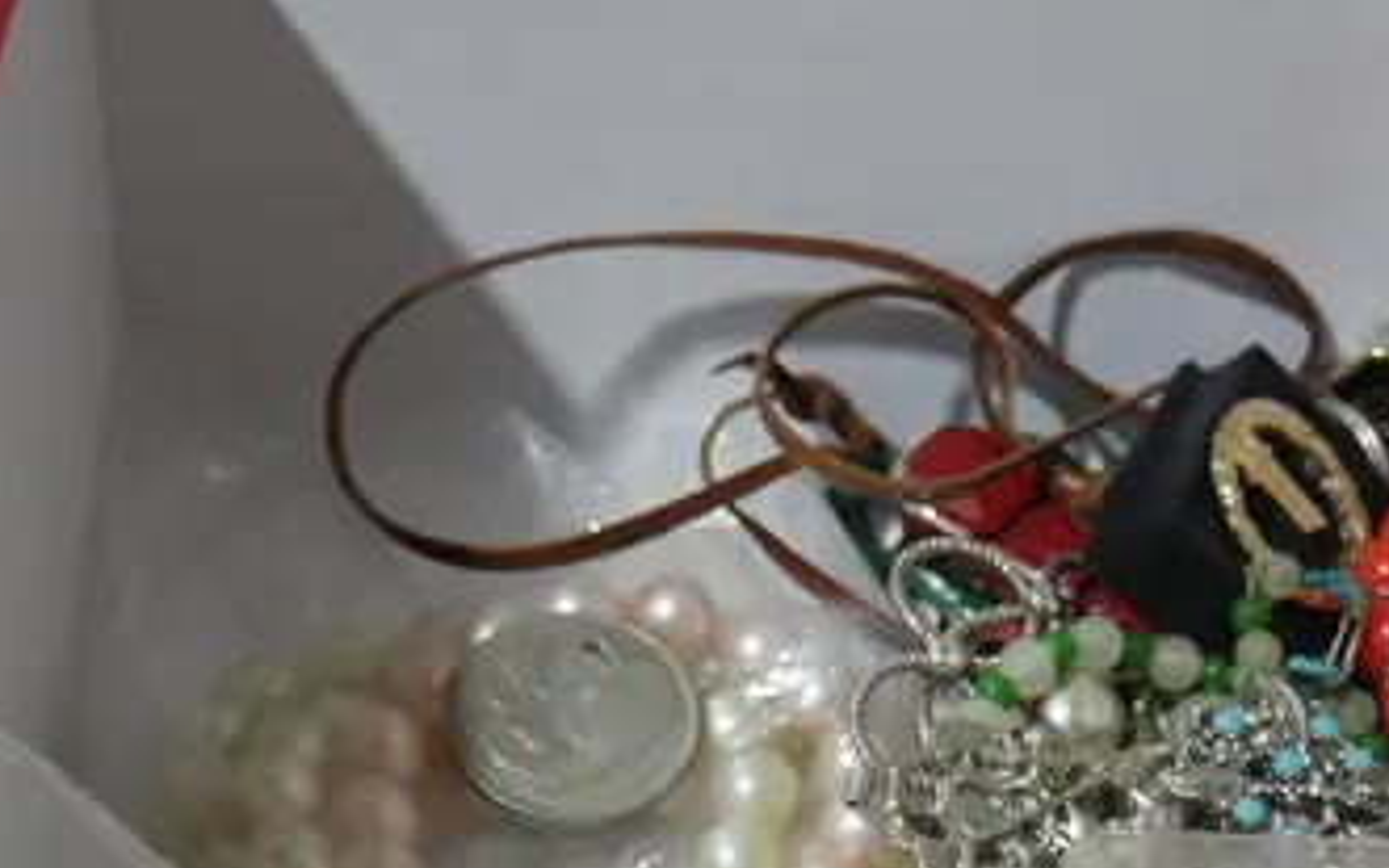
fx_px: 3975
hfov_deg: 19.7
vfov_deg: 12.3
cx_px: 1070
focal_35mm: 105
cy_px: 971
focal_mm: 16
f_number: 3.6
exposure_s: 1/60
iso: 250
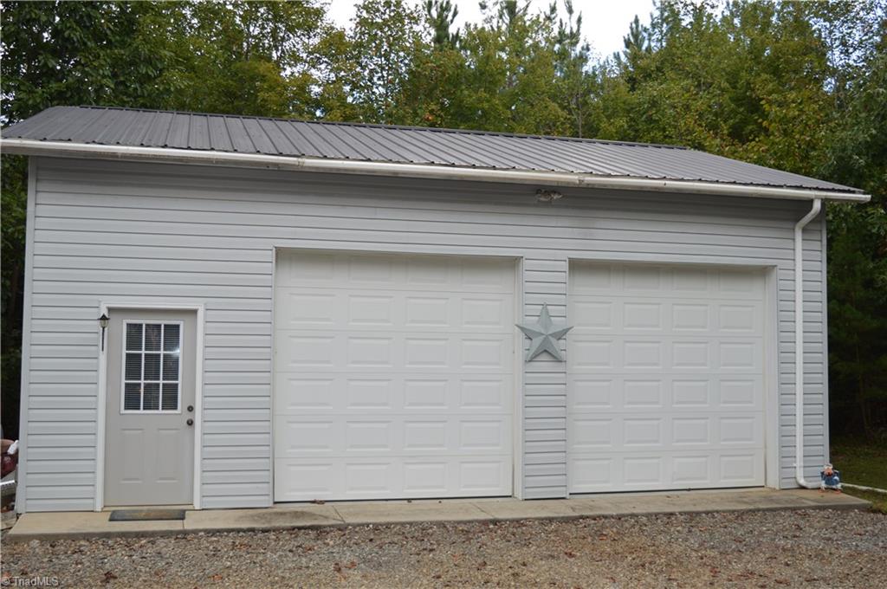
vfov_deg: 35.4
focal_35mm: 38
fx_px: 923
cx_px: 444
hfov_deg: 51.3
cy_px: 294
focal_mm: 25
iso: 100
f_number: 4.5
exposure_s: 1/200
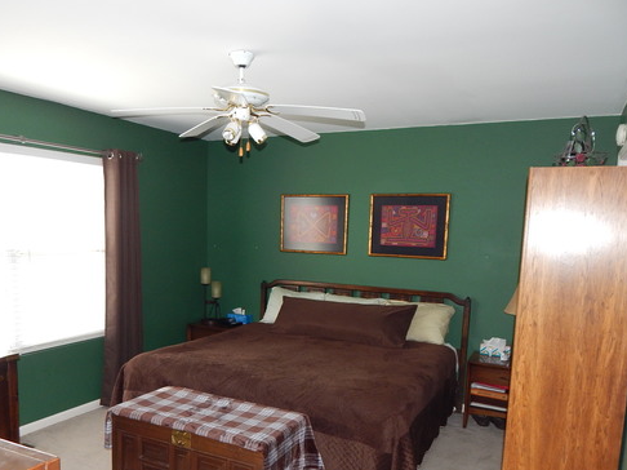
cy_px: 303
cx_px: 274
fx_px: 525
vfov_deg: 47.6
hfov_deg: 61.5
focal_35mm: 29
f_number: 3
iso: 200
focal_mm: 4
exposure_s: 1/30
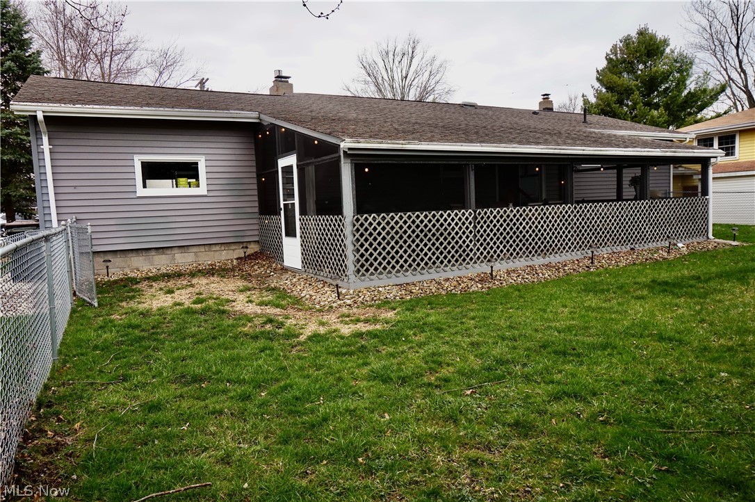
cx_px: 378
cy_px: 251
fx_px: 503
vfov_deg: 53.0
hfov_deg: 73.8
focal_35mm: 24
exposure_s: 1/80
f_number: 9
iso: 100
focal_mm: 16
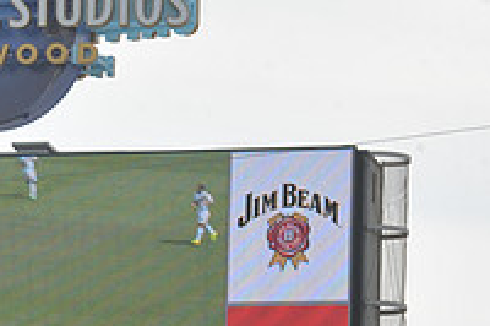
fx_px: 6705
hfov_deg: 4.2
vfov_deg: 2.8
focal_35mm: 493
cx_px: -20
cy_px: 238
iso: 320
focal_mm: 170
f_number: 11
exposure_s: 1/500
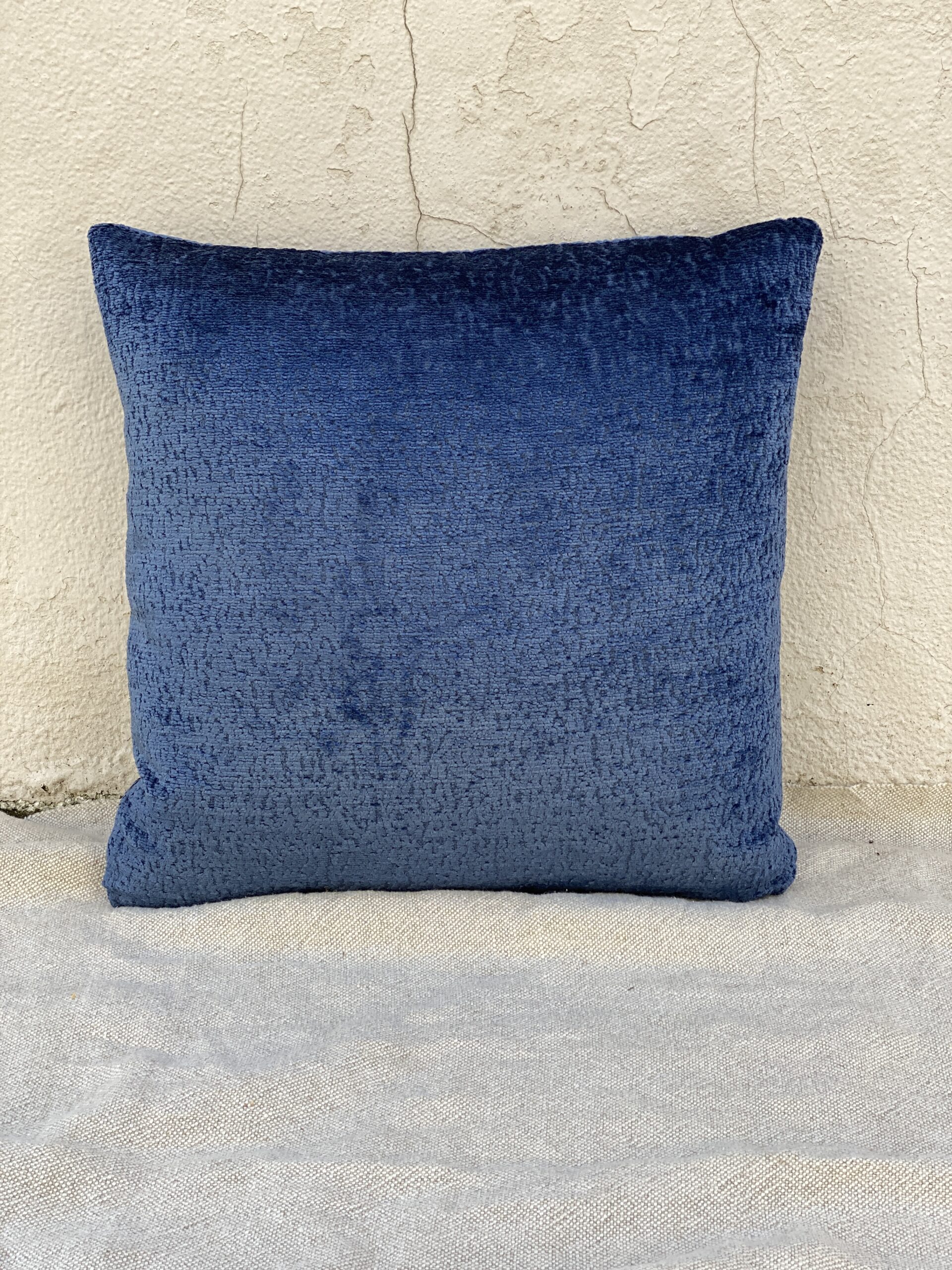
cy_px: 635
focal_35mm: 52
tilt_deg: -19.6
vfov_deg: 36.8
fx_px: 1907
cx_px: 476
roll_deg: +0.1
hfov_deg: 28.0
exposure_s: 1/215
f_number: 2
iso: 20
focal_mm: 6
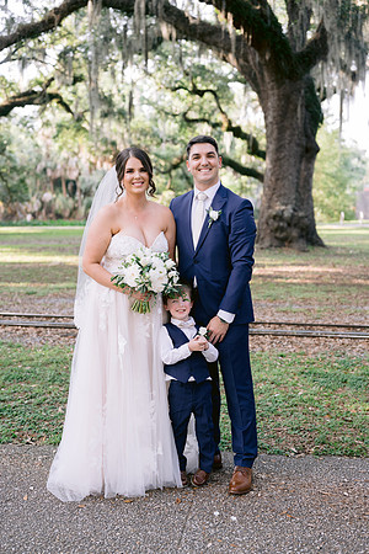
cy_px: 277
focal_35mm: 50
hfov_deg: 27.0
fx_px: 769
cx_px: 184
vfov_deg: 39.6
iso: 400
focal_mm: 50
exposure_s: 1/320
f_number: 2.8
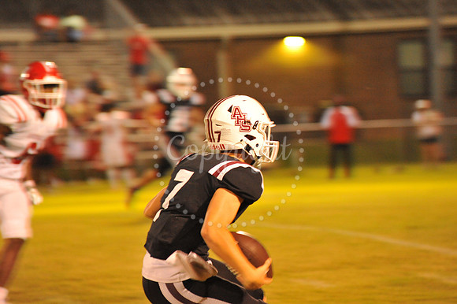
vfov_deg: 6.9
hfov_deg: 10.3
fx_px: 2537
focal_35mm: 200
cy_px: 152
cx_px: 228
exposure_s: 1/160
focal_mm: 200
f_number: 5
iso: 5000
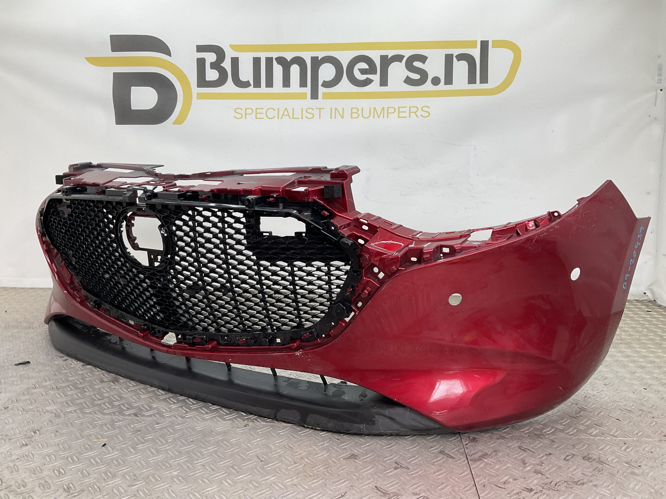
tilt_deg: -8.7
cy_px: 250
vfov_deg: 48.2
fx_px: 558
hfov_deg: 61.7
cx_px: 333
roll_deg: -1.2
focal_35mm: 29
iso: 25
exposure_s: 1/120
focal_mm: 3
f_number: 1.8
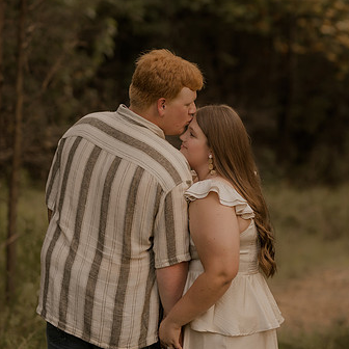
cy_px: 188
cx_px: 192
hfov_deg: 9.4
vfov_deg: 9.4
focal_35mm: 186
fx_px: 2122
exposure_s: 1/160
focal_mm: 85
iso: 100
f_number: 2
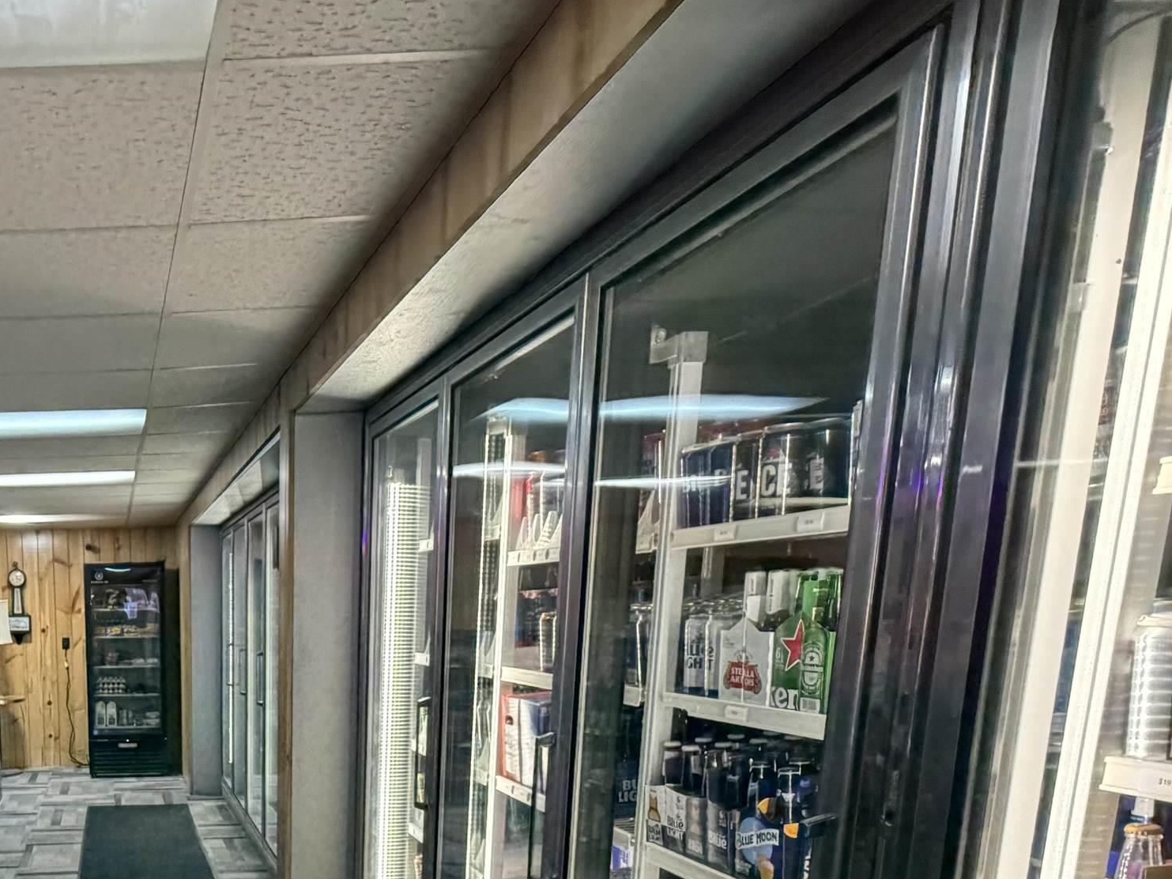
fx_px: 982
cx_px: 116
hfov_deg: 53.8
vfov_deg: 44.0
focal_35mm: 29
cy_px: 789
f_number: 2.2
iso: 320
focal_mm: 2.22
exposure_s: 1/80
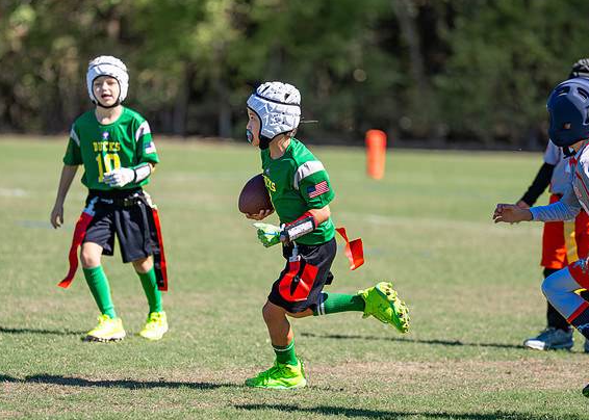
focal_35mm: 270
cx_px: 261
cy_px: 215
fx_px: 4516
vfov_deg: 5.3
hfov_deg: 7.5
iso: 200
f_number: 2.8
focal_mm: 188
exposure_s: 1/2500
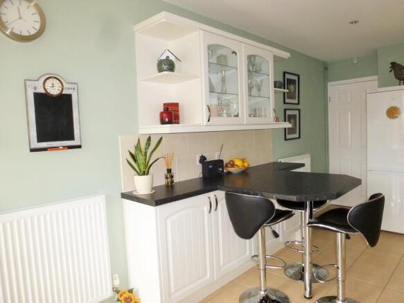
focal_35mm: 24
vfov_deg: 56.8
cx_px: 202
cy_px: 152
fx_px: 280
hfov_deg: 71.6
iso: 250
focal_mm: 4.3
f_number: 3.3
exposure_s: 1/60
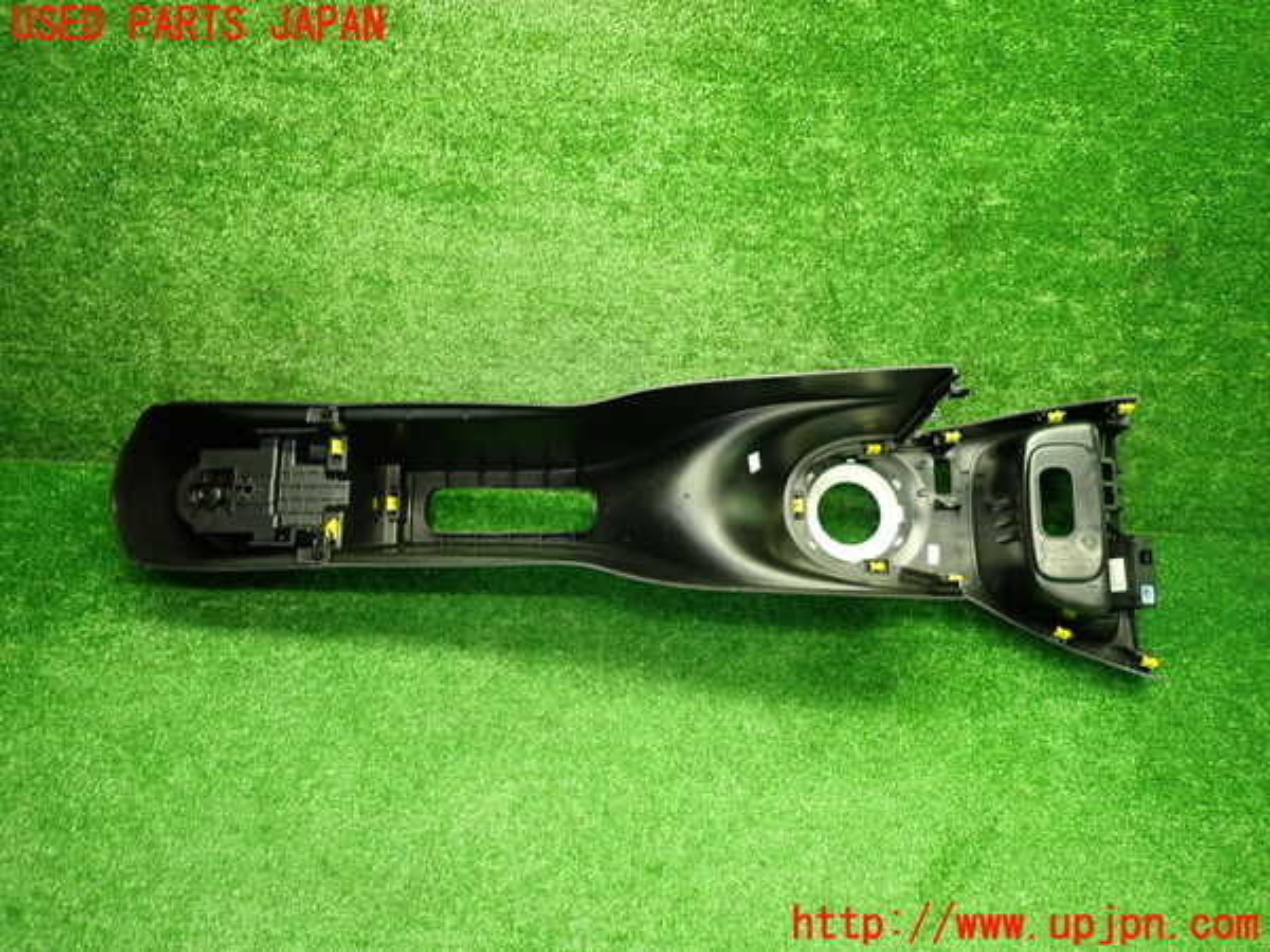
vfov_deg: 54.9
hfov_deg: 69.4
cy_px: 476
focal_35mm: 25
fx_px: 917
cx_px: 635
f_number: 2
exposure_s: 1/30
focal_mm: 4.5
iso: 250
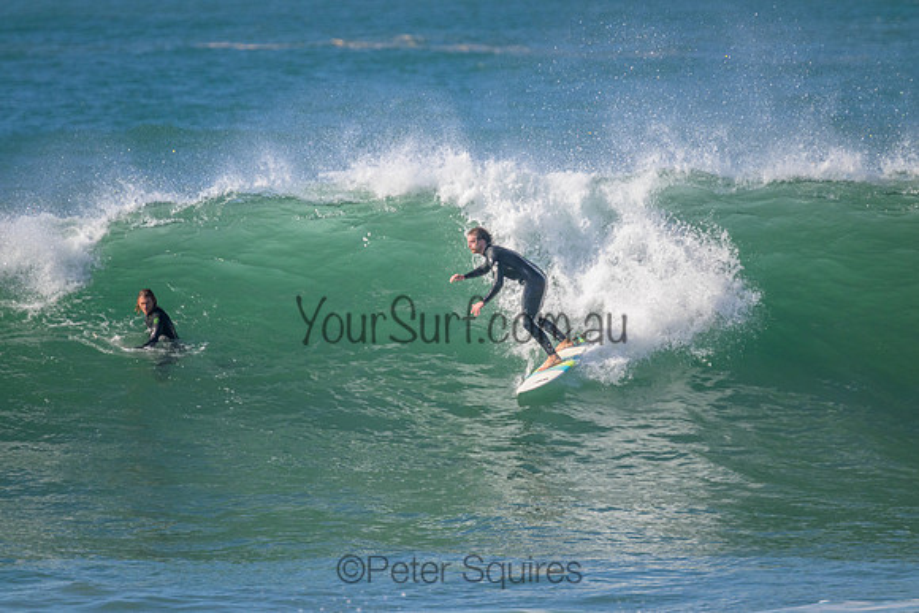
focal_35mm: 800
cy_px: 306
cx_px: 460
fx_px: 20426
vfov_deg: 1.7
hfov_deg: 2.6
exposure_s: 1/2000
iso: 1400
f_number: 11
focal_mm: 800
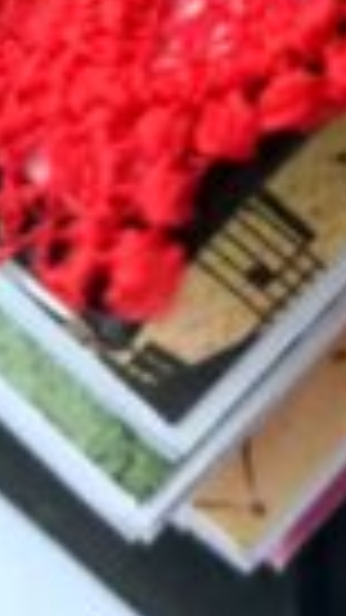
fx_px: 2024
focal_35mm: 124
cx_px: 391
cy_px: -351
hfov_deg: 9.7
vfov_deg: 15.7
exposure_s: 1/100
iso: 100
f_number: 2.2
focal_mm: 3.83
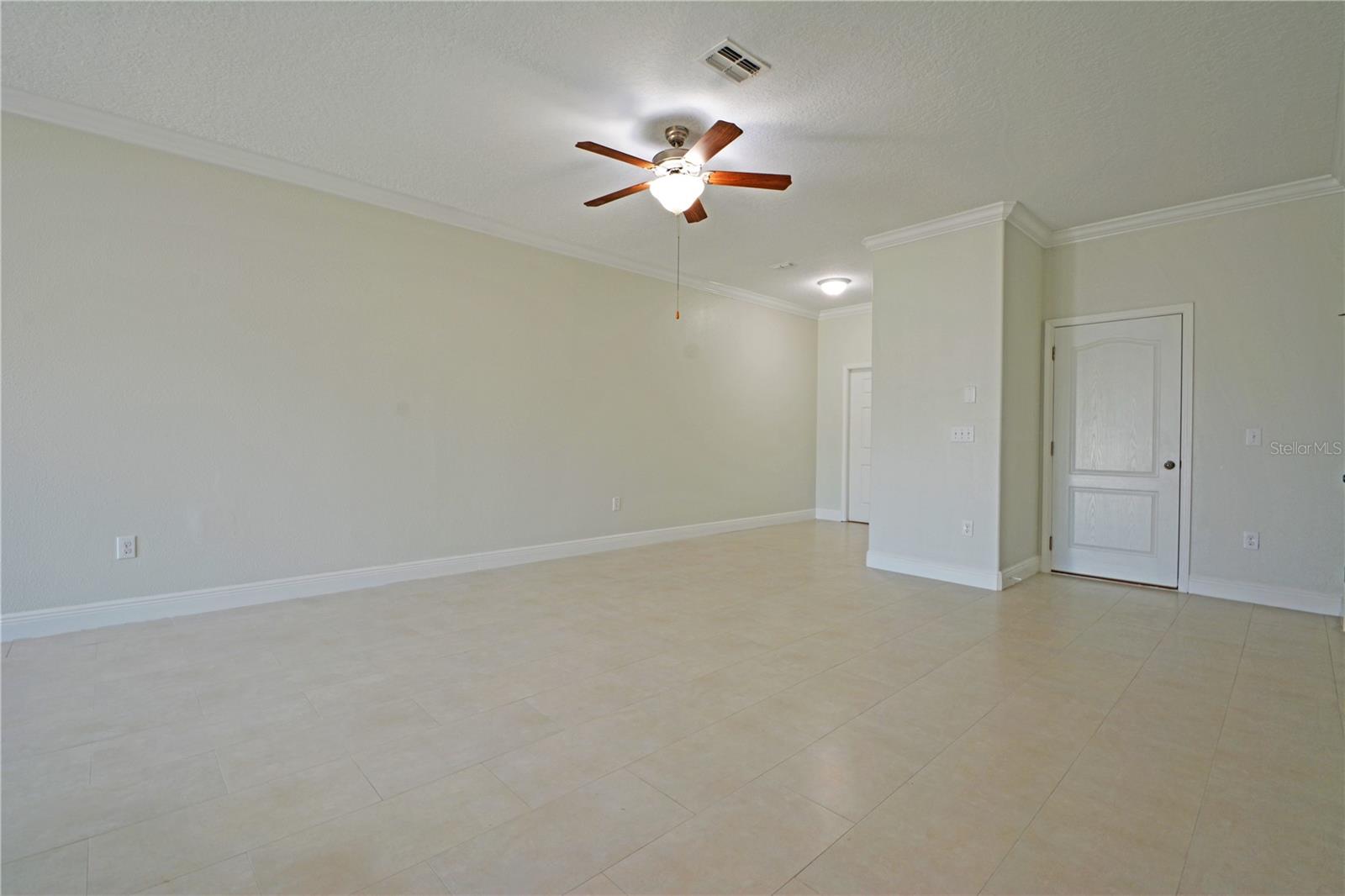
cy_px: 448
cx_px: 672
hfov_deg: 100.4
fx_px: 560
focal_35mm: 15
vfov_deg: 77.3
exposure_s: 1/2.5
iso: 100
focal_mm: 10
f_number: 11
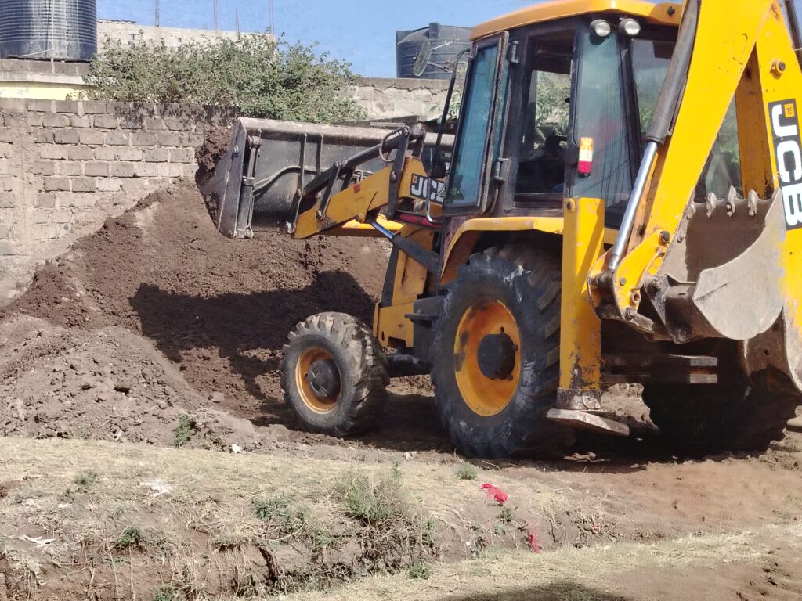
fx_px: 1645
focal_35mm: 71
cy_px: 300
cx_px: 401
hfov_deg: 27.4
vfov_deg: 20.7
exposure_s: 1/523
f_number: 1.75
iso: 100
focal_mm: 5.25
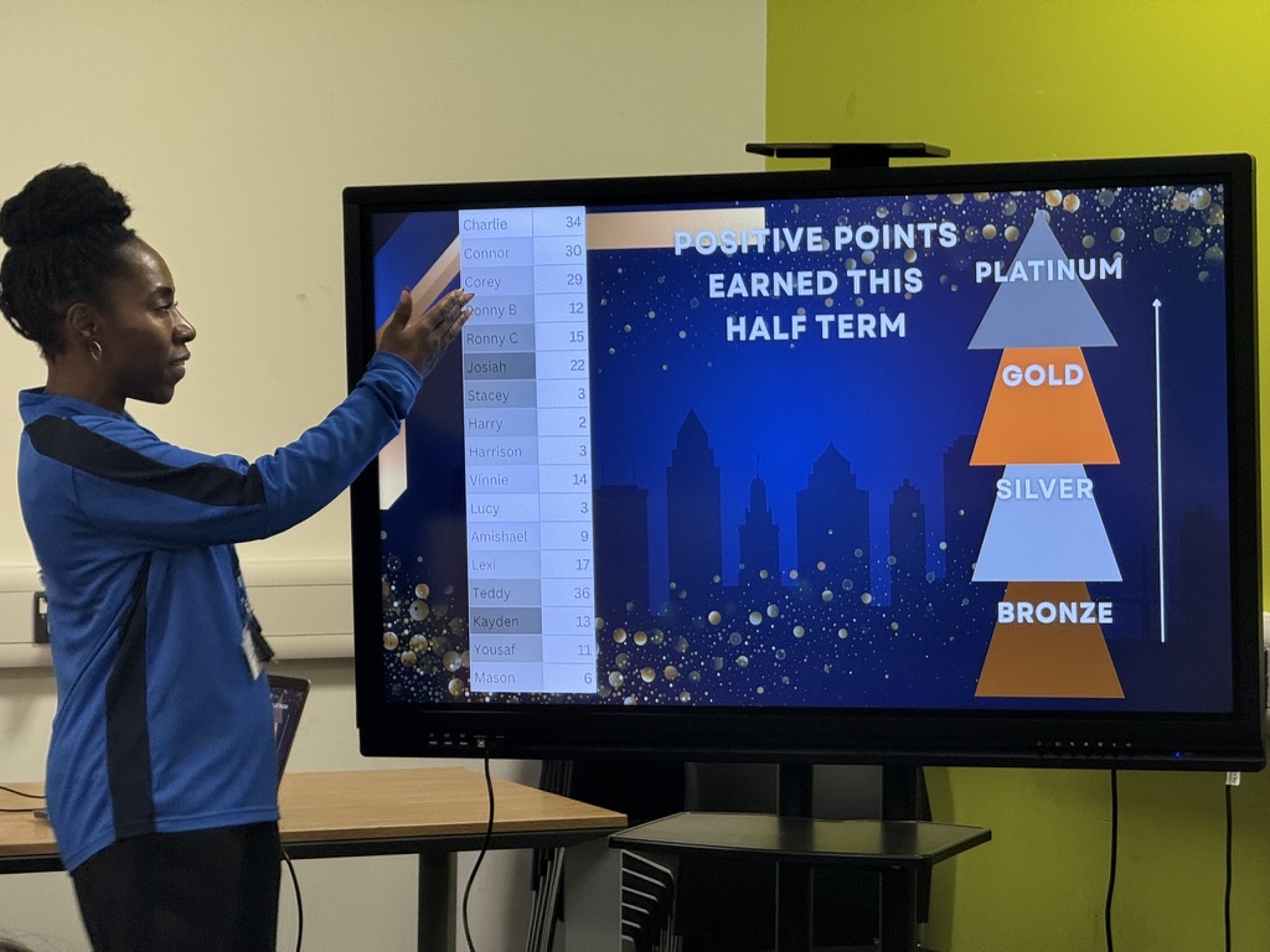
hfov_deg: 16.4
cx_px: 635
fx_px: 4403
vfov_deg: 12.3
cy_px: 476
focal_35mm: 120
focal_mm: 15.66
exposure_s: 1/50
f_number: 2.8
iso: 160
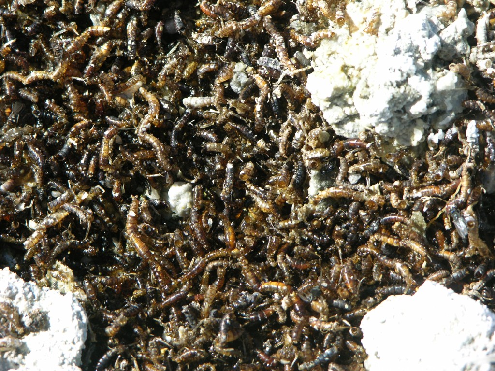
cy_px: 186
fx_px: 4004
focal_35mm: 280
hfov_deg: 7.1
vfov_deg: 5.3
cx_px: 248
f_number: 4.7
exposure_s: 1/163
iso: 50
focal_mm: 71.2
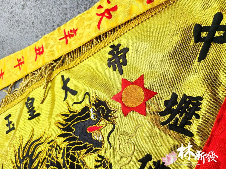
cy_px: 84
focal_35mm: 26
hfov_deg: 67.3
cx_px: 113
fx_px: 170
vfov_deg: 53.1
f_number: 1.8
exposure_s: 1/300
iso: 40
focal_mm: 5.4
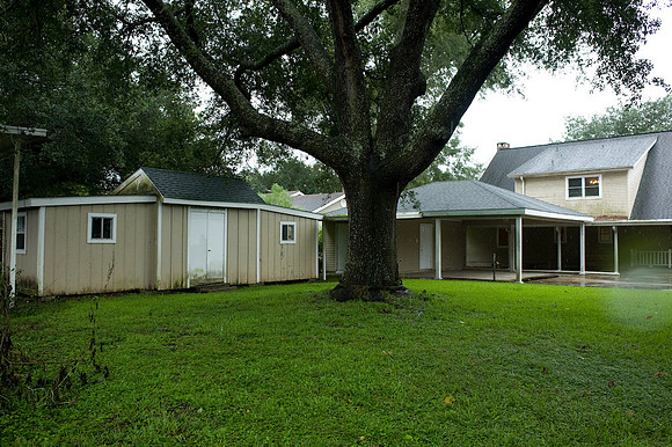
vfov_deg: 46.4
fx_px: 522
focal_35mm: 28
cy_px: 224
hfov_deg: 65.5
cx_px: 336
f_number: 5.6
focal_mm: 28
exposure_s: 1/200
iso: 1250
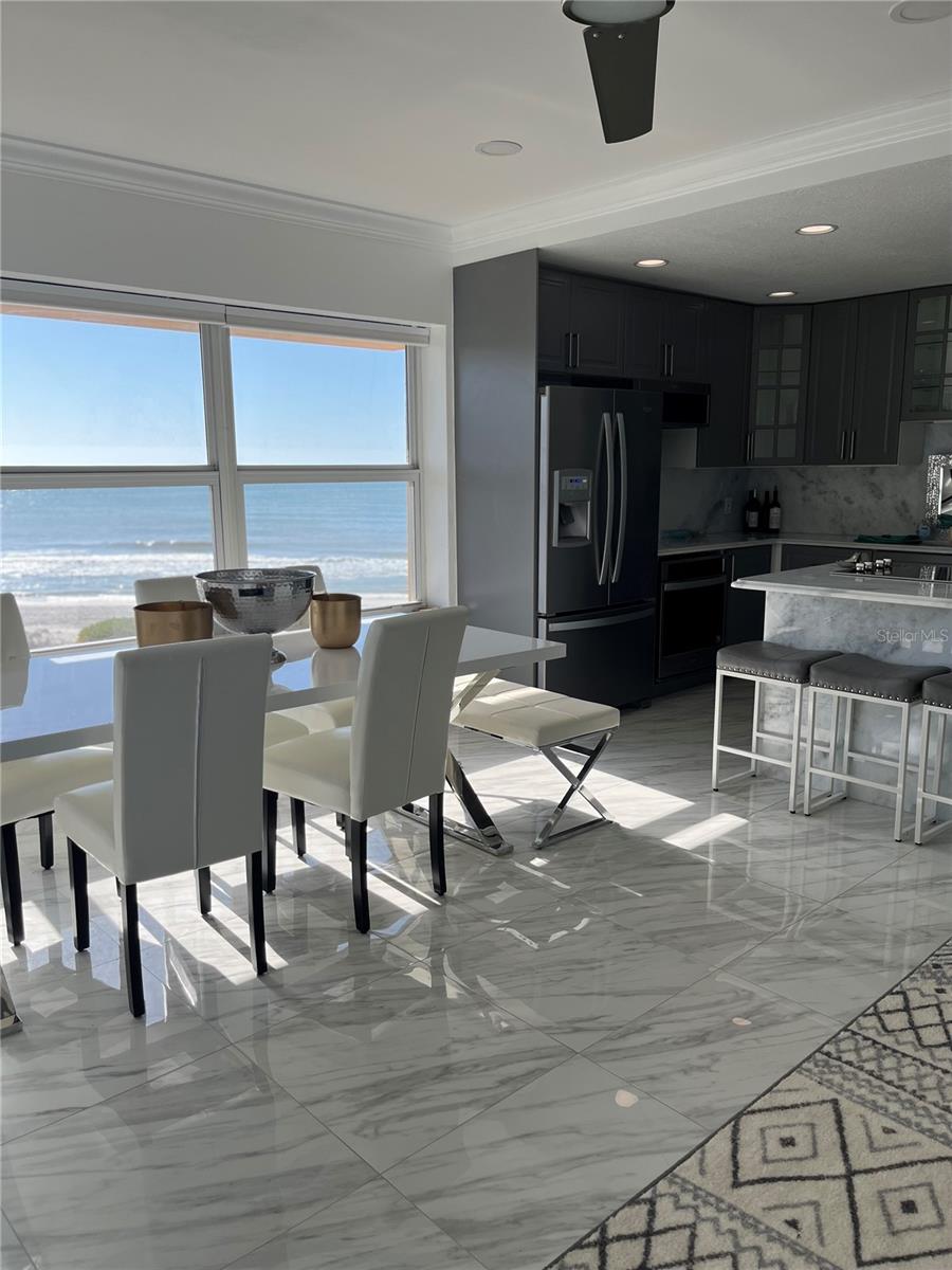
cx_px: 476
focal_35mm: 26
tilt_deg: -10.7
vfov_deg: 67.3
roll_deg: +1.1
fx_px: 953
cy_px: 635
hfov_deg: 53.1
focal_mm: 5.1
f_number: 1.6
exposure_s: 1/657
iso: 50
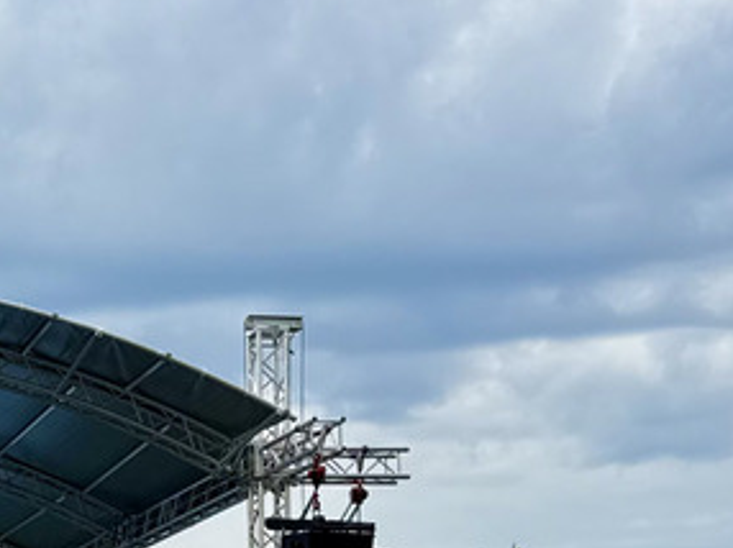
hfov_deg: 21.7
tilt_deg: +3.3
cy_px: 714
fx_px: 1777
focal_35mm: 84
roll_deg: +0.0
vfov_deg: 16.6
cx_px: -136
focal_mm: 6.76
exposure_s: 1/2525
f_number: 1.78
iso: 80
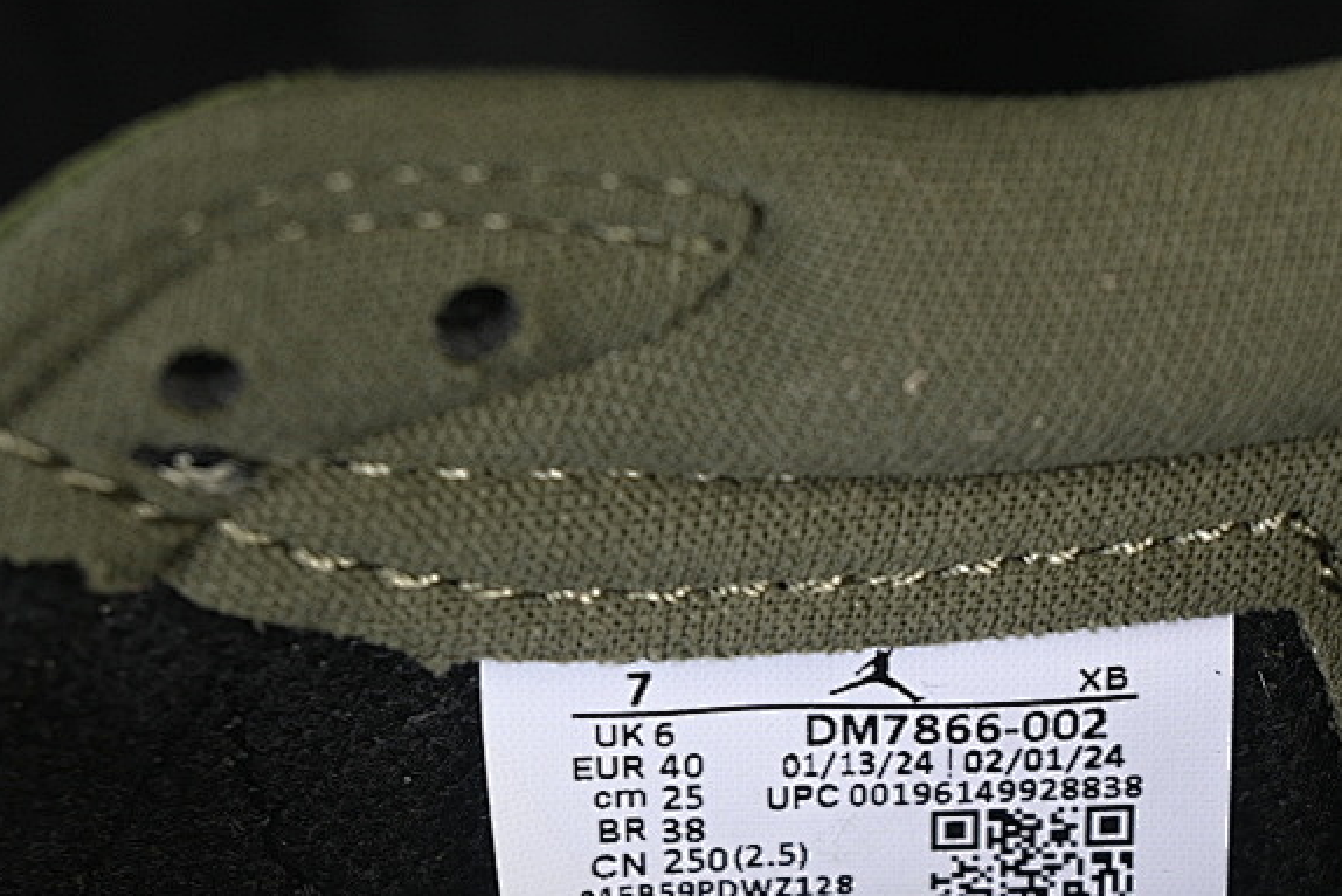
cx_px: 949
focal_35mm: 141
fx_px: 5257
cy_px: 828
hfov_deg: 14.5
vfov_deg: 9.7
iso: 160
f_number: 6.3
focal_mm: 50
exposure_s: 1/60
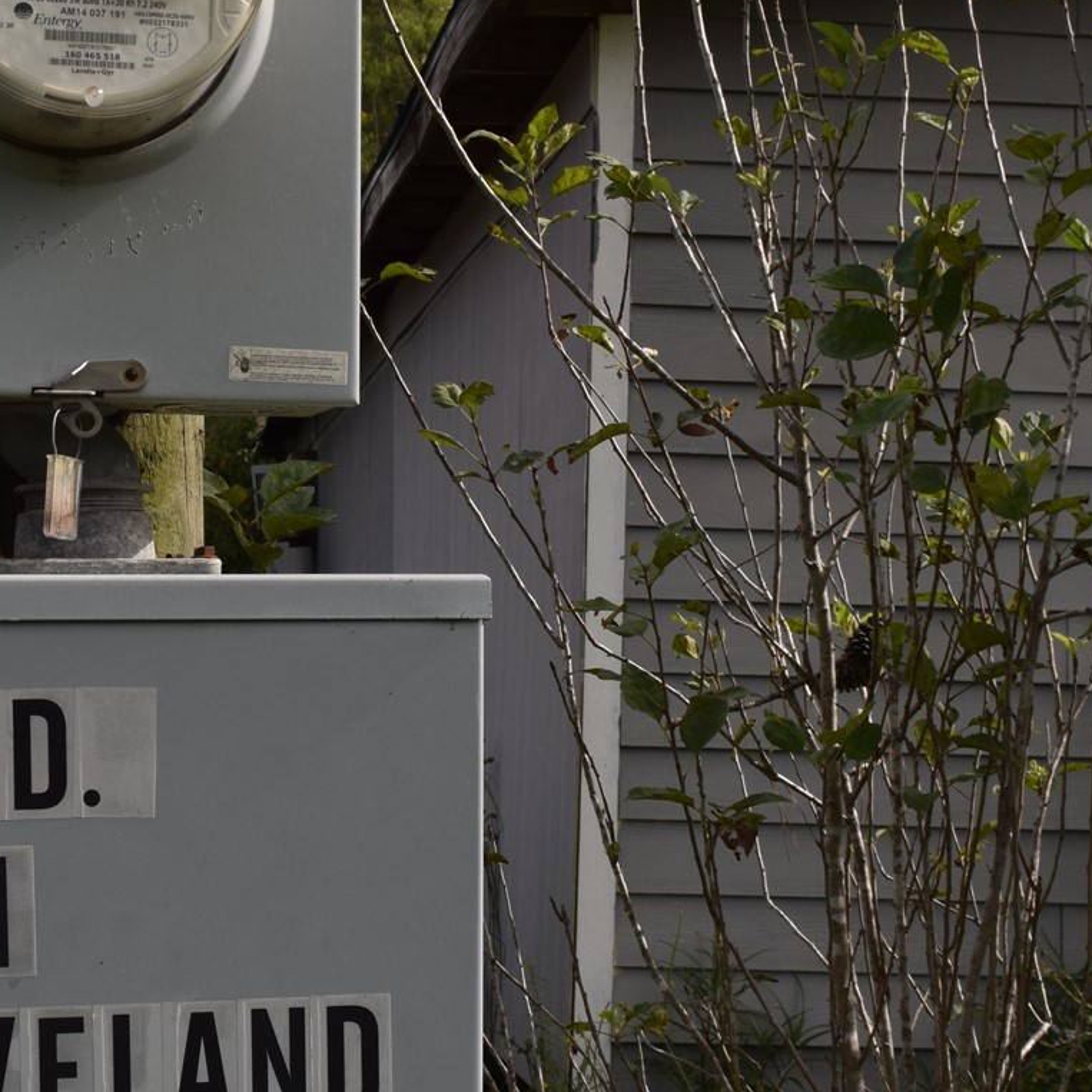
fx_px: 2720
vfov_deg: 22.7
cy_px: 550
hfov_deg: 22.3
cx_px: 192
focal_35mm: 76
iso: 200
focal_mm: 21
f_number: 9
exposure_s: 1/320
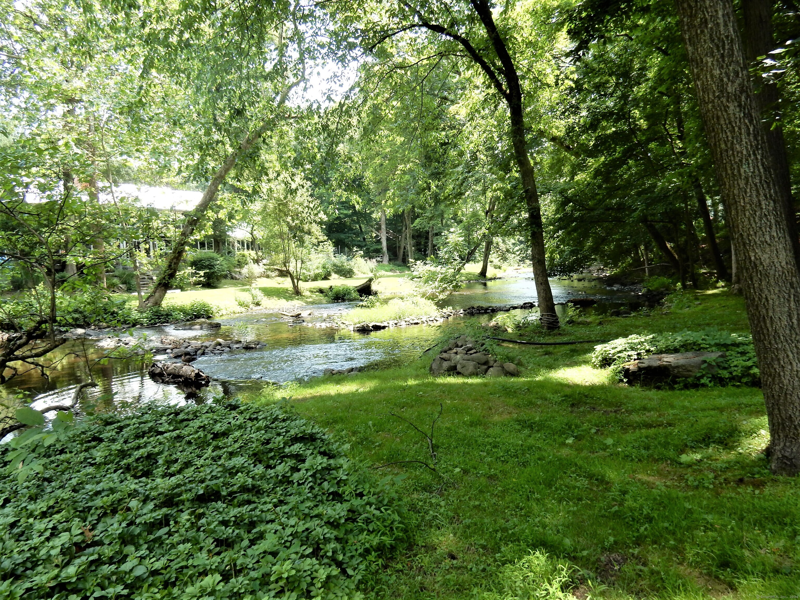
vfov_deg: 54.9
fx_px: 578
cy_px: 300
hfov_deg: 69.4
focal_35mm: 25
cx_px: 400
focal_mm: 4.5
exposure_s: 1/160
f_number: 3.7
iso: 125
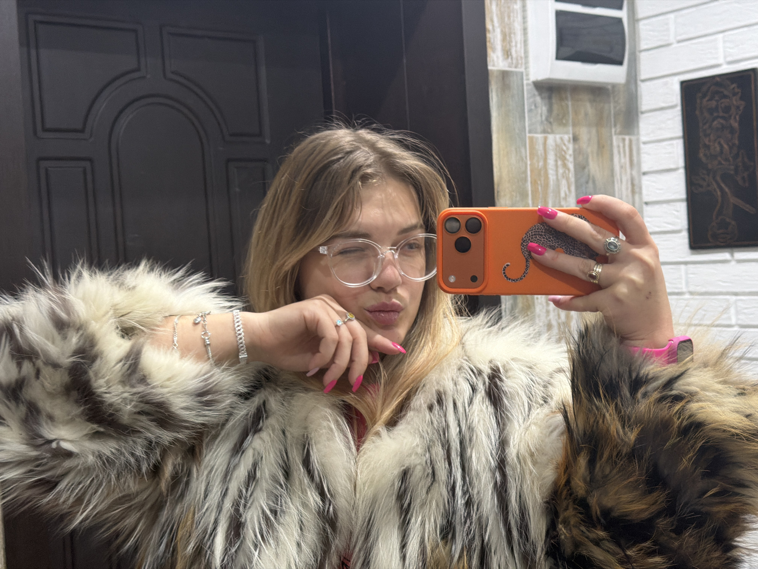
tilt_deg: -2.4
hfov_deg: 39.7
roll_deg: +3.3
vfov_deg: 30.3
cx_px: 379
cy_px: 284
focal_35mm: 48
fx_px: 1051
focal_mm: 6.76
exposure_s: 1/33
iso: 200
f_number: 1.78
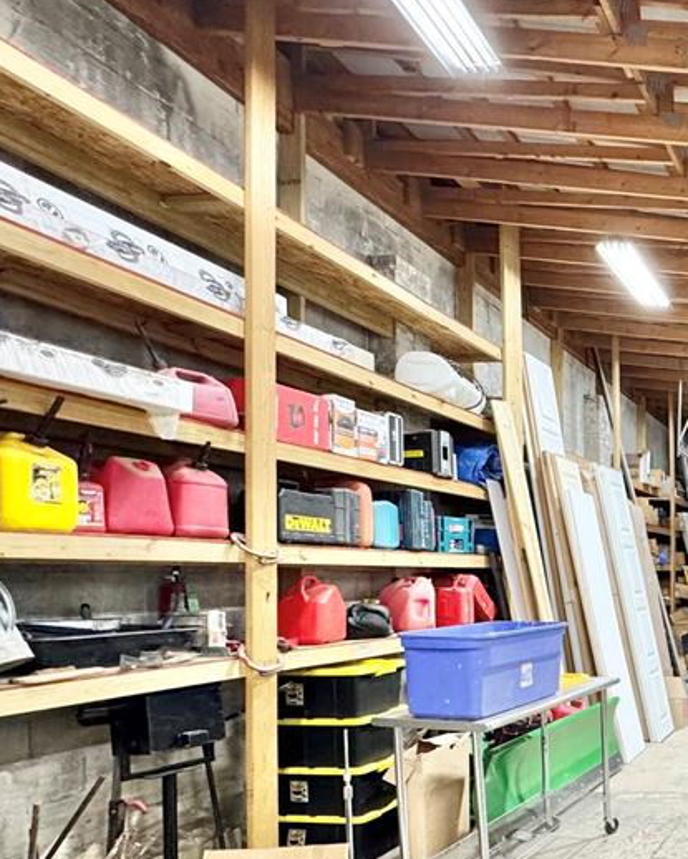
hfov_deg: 39.1
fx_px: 687
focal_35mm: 27
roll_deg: +0.1
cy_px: 577
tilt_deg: -0.5
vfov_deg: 62.4
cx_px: 821
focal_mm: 2.22
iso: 320
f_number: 2.2
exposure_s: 1/120
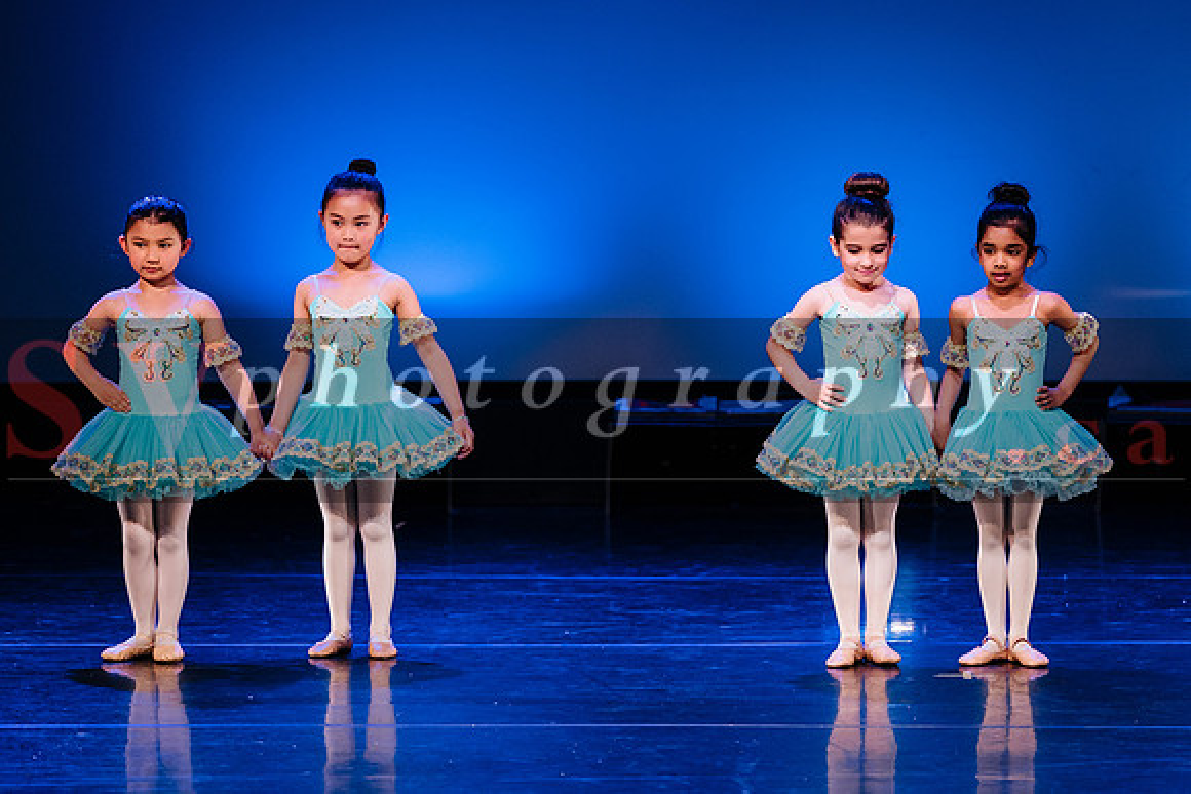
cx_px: 715
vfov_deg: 6.6
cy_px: 324
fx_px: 6907
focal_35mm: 209
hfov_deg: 9.9
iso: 1250
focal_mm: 167
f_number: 2.8
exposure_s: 1/500
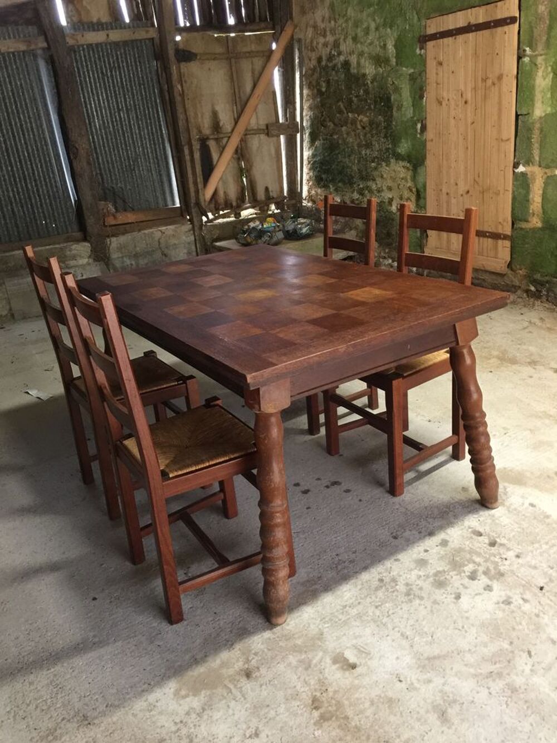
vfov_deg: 61.7
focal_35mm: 29
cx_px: 278
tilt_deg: -25.1
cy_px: 372
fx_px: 622
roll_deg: +3.2
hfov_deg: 48.2
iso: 125
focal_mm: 4.15
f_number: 2.2
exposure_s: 1/17
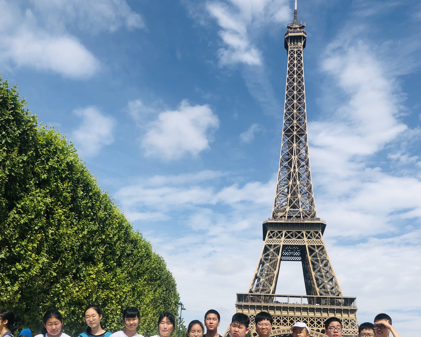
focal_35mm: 37
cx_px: 208
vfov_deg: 38.8
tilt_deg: +15.9
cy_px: 263
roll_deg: -2.2
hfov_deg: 49.1
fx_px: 461
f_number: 1.8
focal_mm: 4
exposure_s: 1/3205
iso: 20
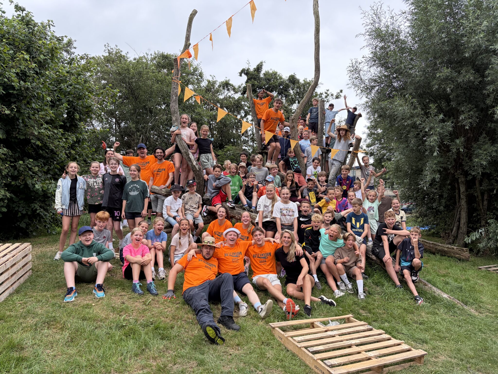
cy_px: 187
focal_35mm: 26
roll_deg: -0.5
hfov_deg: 67.3
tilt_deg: +3.4
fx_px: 374
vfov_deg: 53.1
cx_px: 249
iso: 64
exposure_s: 1/596
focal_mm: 5.96
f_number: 1.6
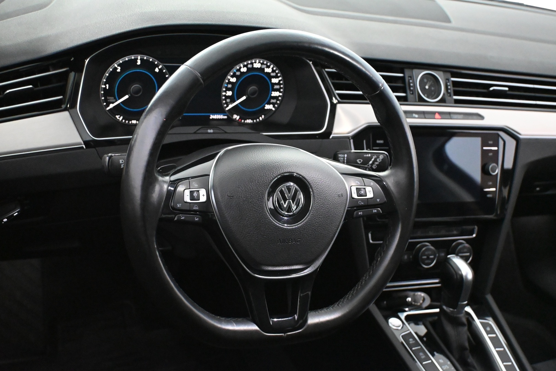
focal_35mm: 46
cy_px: 186
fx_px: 707
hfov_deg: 43.0
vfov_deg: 29.4
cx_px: 278
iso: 10000
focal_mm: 30.5
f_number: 4.8
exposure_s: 1/60
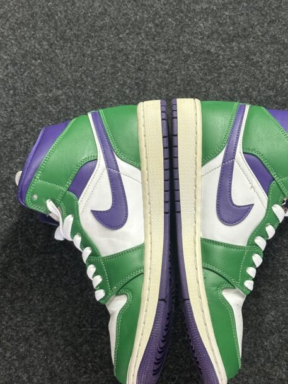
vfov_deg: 30.7
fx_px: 699
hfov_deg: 23.3
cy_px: 213
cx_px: 174
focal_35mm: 63
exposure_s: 1/33
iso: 200
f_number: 1.78
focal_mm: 6.86
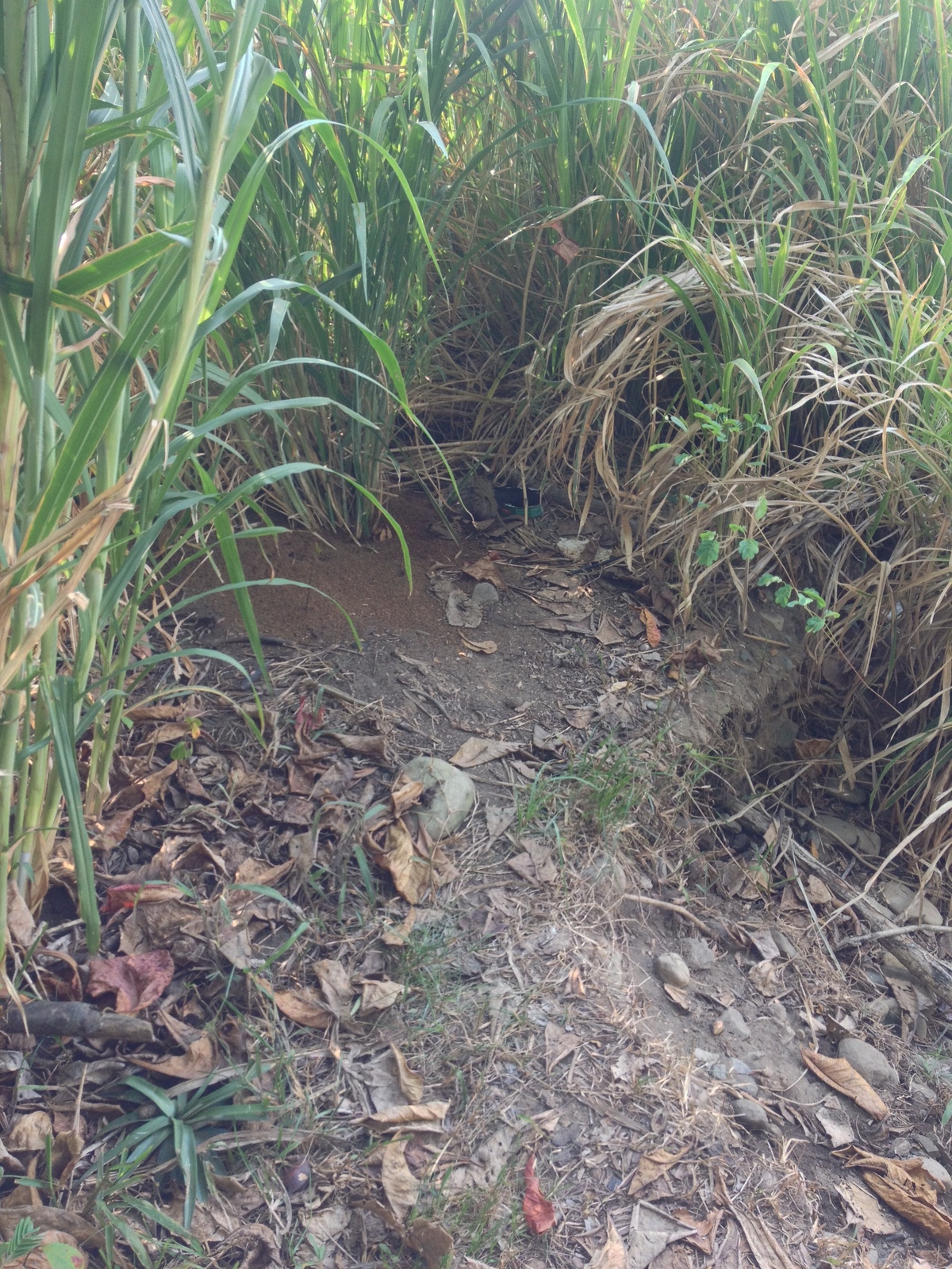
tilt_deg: -32.6
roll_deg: +2.6
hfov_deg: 40.7
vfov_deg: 52.6
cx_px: 476
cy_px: 634
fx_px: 1283
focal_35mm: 35
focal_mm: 4.28
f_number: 2.4
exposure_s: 1/60
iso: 50
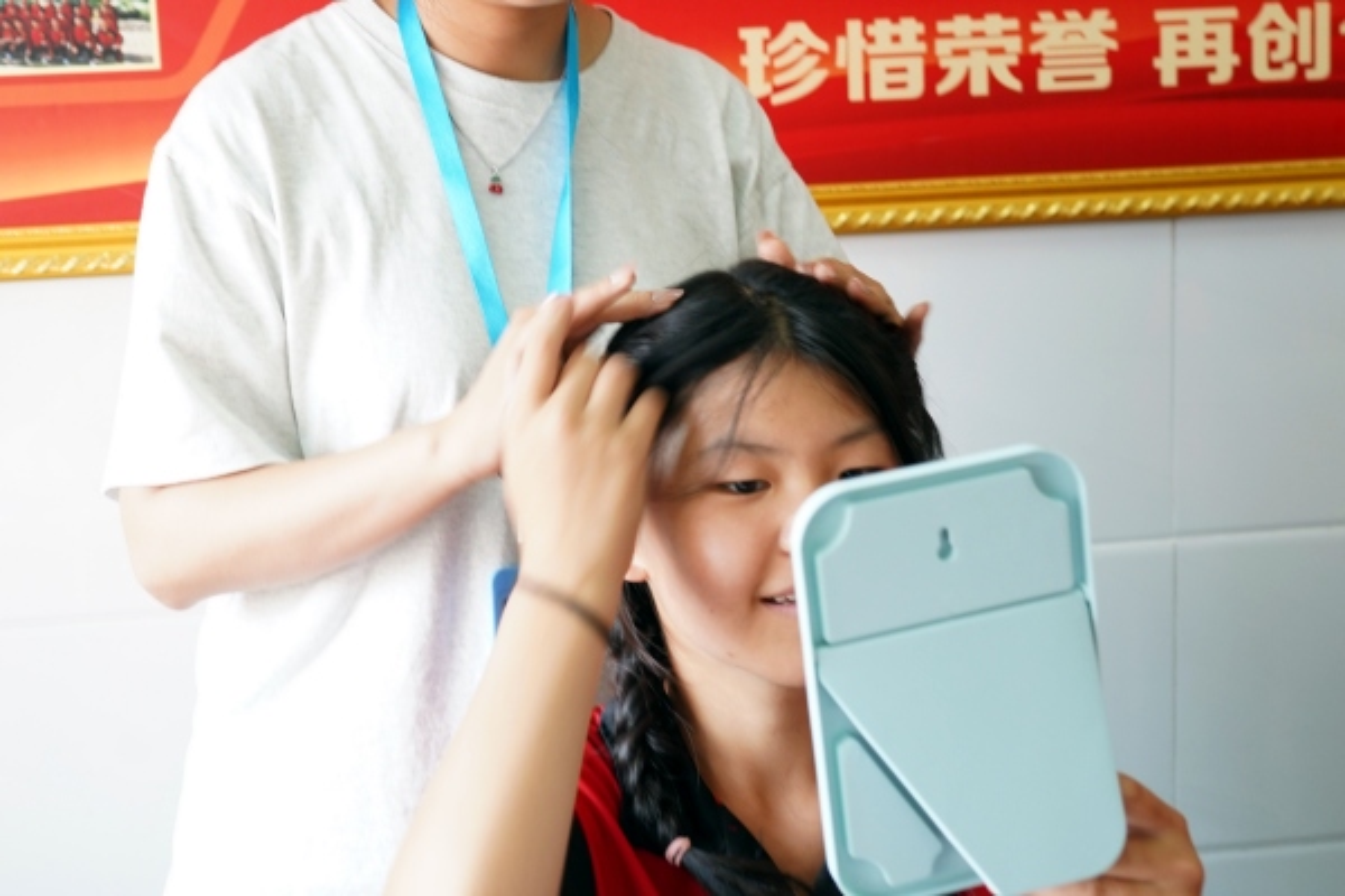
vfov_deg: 35.1
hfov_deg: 50.7
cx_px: 672
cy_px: 448
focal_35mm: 38
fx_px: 1420
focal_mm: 38
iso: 800
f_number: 4
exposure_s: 1/40
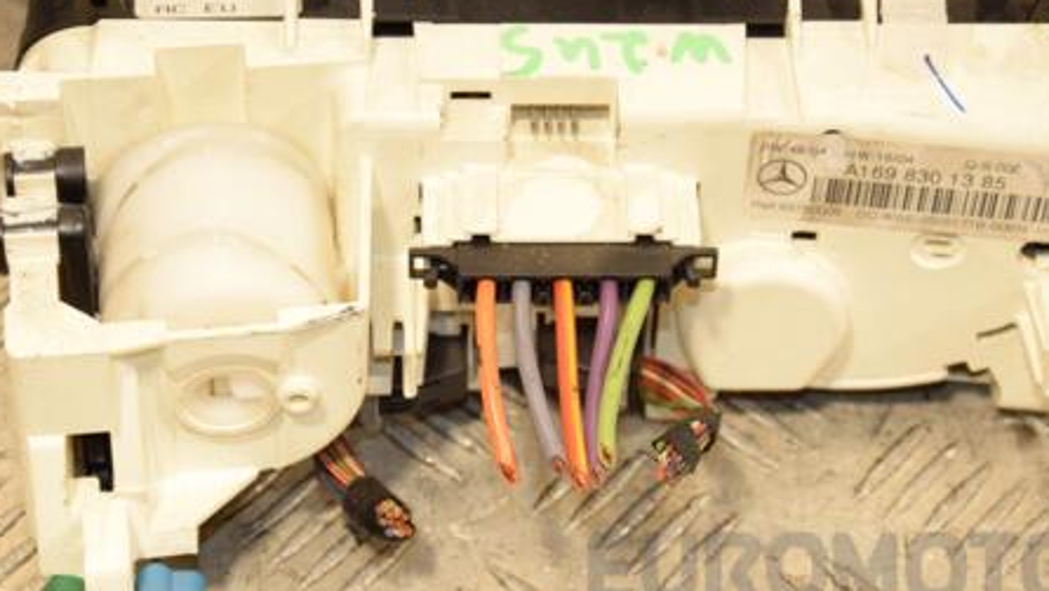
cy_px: 254
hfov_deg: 19.5
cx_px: 543
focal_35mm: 110
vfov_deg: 11.0
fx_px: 3060
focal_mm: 52
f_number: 7.1
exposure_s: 1/200
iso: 800
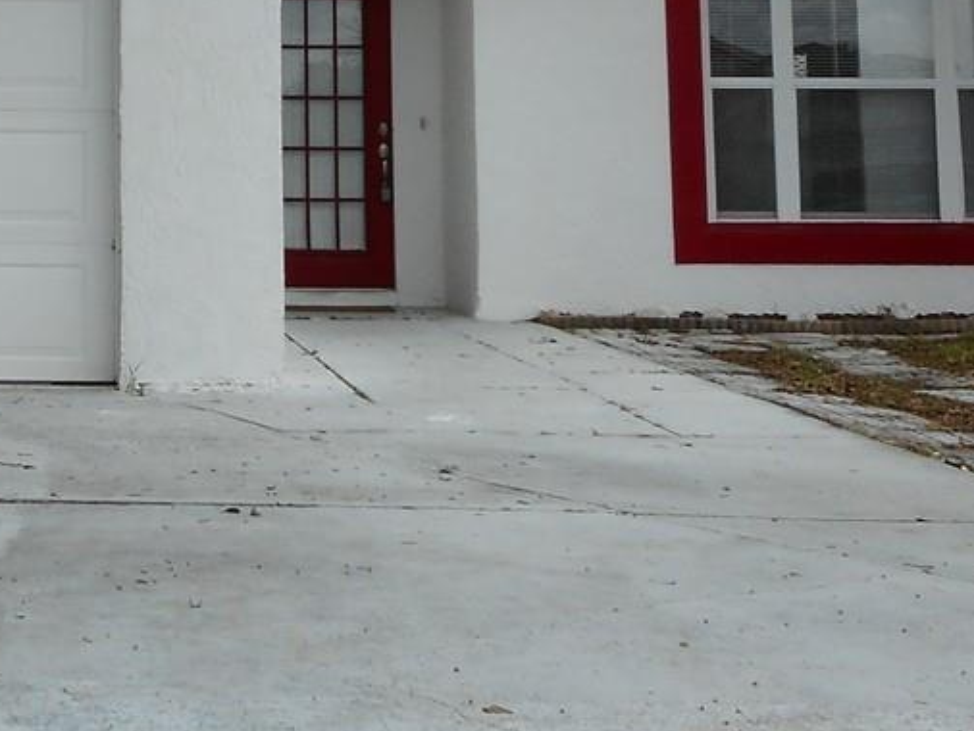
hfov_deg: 23.7
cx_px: 2
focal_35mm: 79
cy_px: -100
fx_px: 2224
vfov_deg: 17.9
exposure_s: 1/640
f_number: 3.7
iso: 80
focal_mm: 4.5
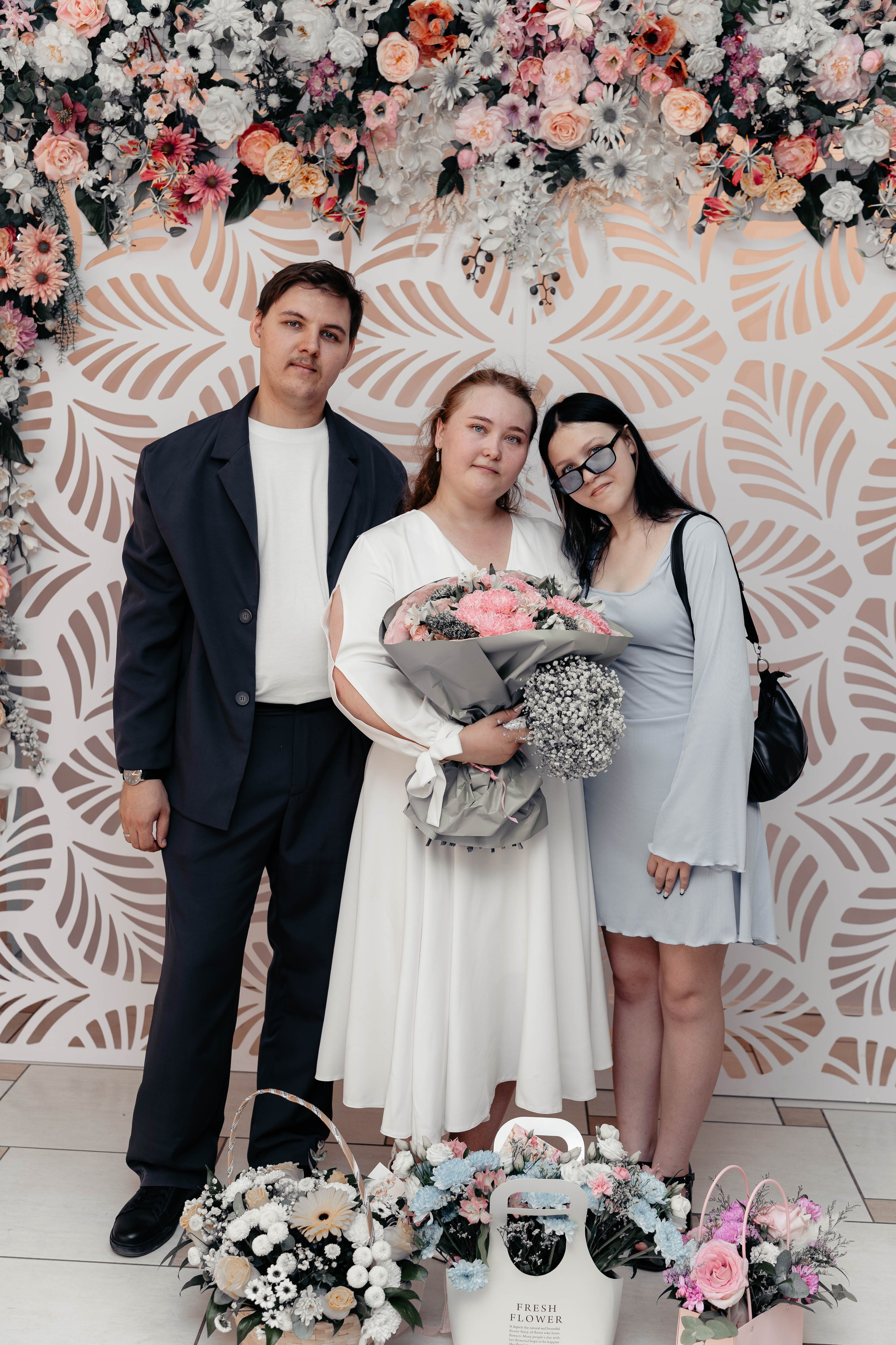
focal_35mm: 38
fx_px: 1419
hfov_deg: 35.1
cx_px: 448
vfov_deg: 50.7
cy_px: 672
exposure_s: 1/200
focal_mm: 38
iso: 80
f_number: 3.2
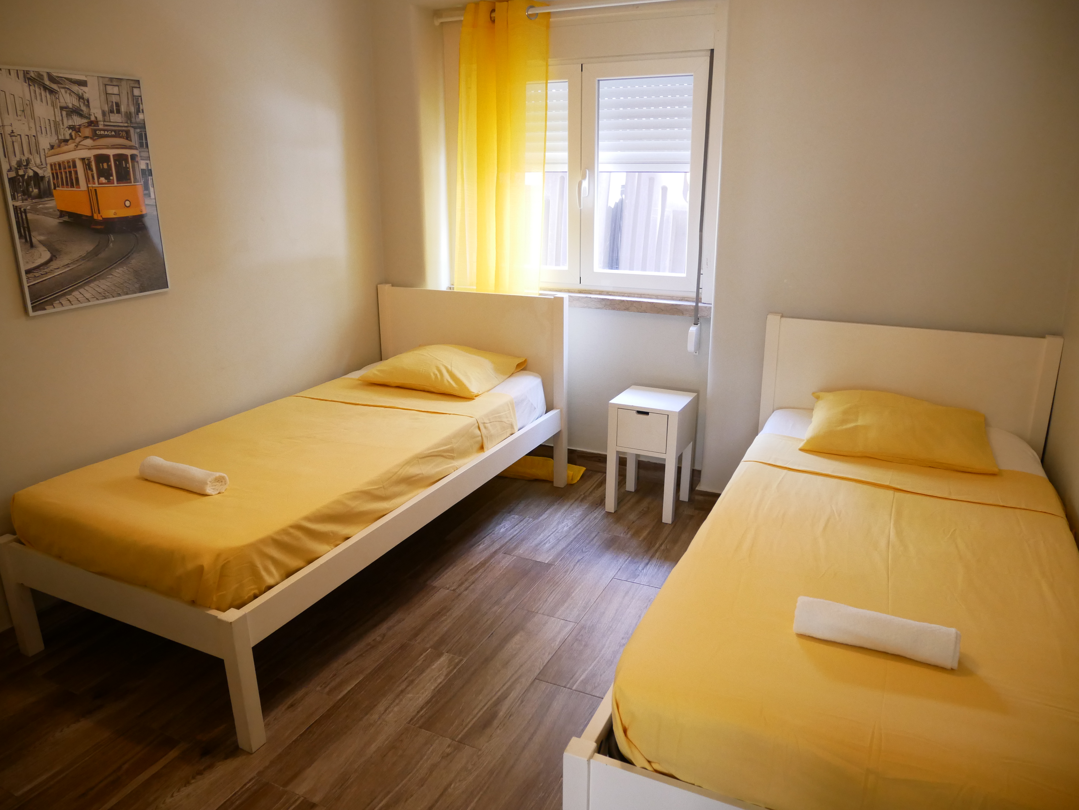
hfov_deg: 71.6
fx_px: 748
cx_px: 540
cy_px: 405
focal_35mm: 24
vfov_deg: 56.9
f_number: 3.5
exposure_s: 1/60
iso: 1250
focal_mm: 12
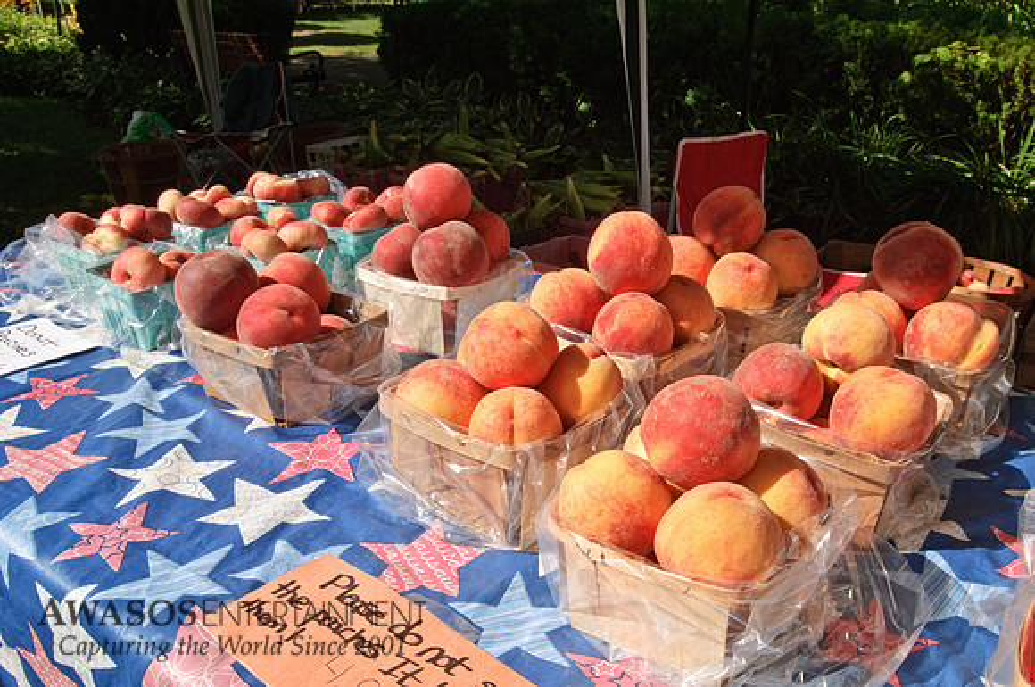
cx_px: 518
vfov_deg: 39.9
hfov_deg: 57.3
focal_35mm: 33
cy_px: 344
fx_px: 947
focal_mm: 22
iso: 100
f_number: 22
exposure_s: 1/60
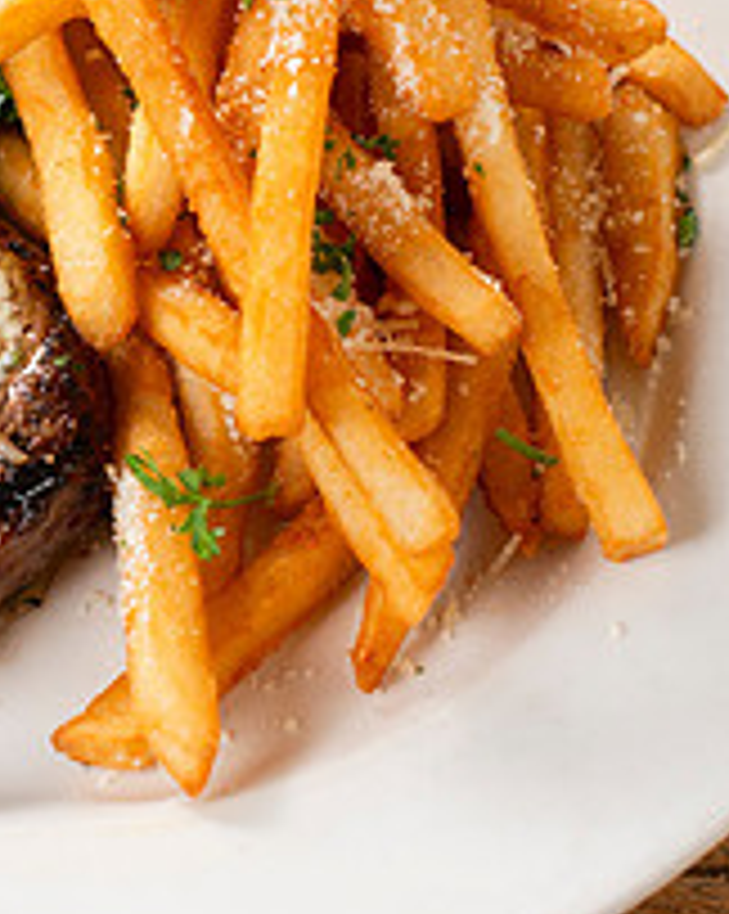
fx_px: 4160
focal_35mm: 154
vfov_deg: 12.5
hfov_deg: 9.9
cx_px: -9
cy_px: 300
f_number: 4
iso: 200
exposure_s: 1/200
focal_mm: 50
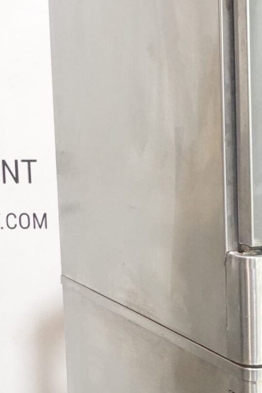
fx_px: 1277
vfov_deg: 17.4
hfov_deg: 11.2
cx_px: 406
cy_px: 309
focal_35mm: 117
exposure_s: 1/40
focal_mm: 13.56
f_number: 3.5
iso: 2000
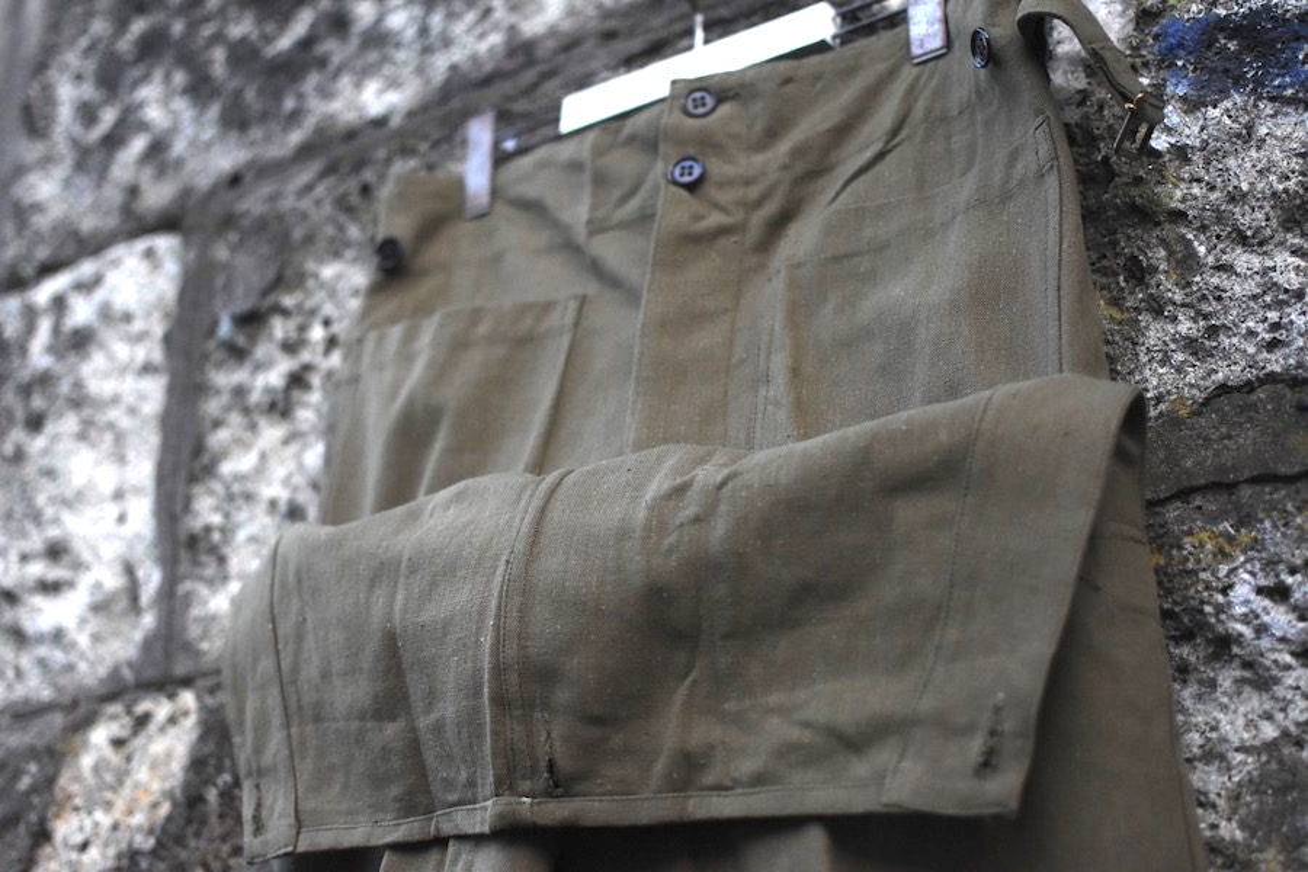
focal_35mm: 52
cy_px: 436
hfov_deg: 37.9
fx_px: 1907
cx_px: 654
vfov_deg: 25.8
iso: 1600
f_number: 1.8
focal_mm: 35
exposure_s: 1/1250
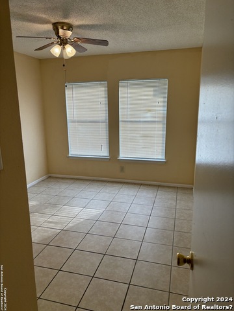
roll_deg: +0.6
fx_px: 234
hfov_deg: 53.1
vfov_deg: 67.3
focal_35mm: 26
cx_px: 117
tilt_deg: -11.9
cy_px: 156
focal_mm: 5.96
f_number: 1.6
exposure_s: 1/174
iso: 40
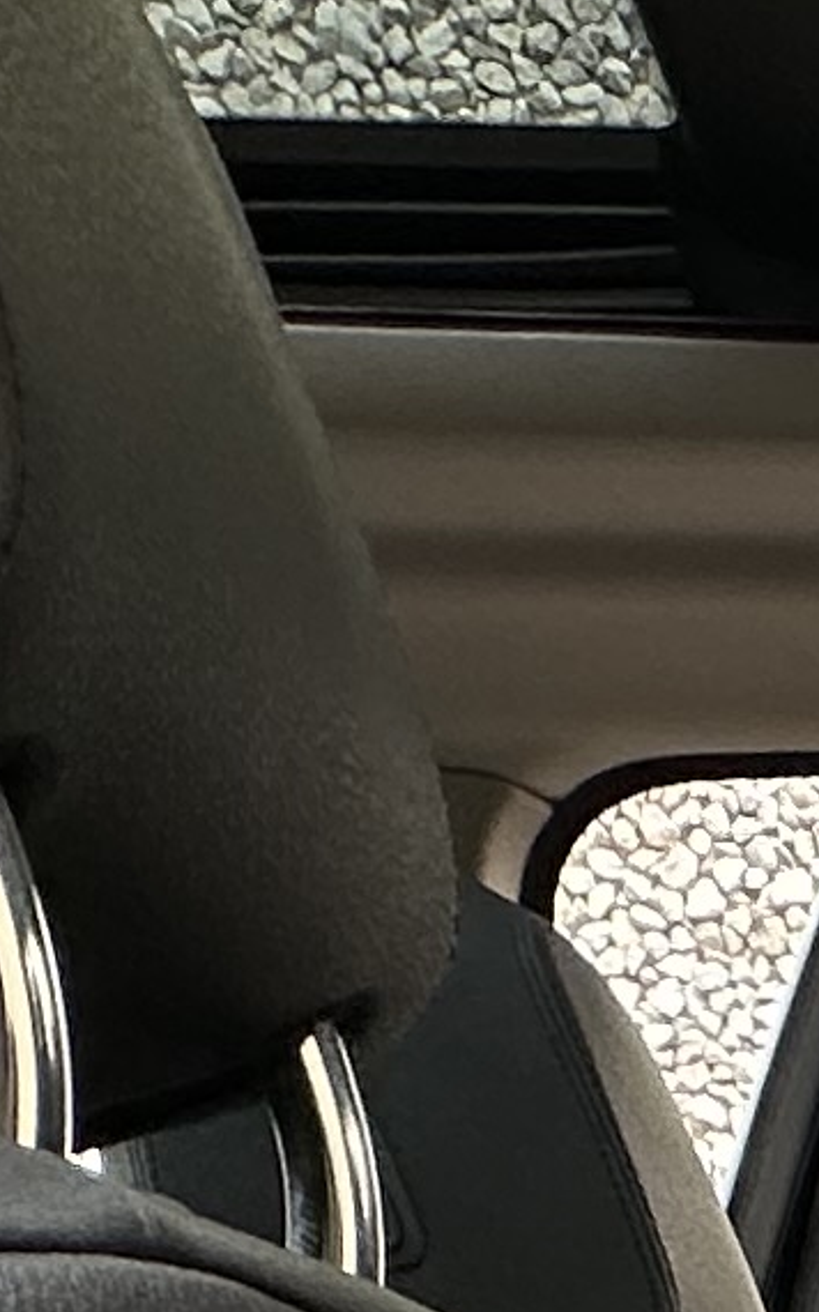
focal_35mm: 105
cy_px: 2976
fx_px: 3752
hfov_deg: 9.6
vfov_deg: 14.5
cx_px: 2450
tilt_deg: -20.8
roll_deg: +2.2
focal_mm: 2.22
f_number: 2.2
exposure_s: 1/119
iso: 40
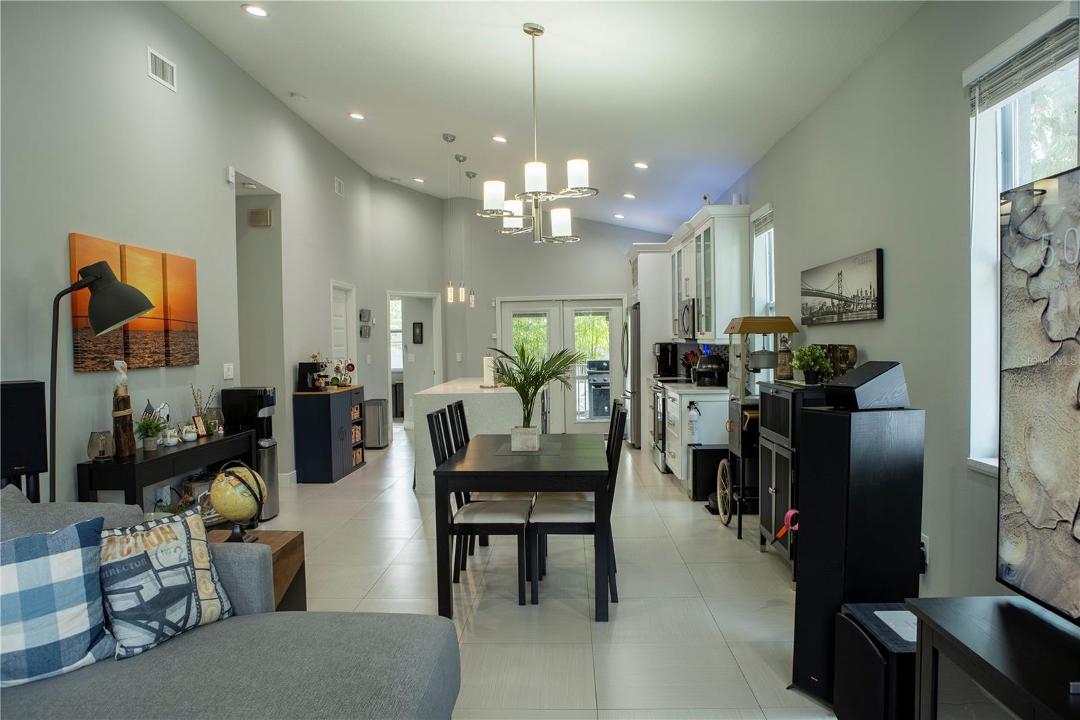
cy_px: 360
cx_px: 540
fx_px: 720
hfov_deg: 73.8
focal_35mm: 24
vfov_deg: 53.1
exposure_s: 1/80
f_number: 8
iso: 800
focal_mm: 24
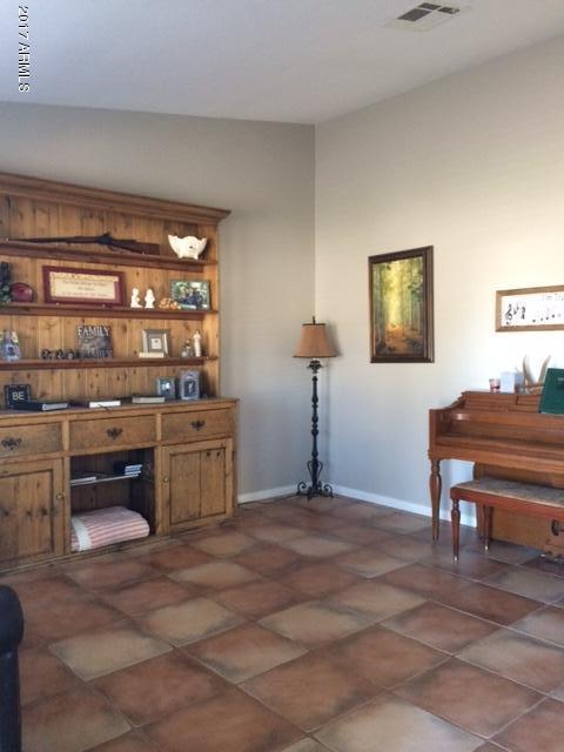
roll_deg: +1.0
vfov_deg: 61.7
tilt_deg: -3.9
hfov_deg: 48.2
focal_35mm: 29
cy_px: 376
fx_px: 630
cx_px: 282
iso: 250
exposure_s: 1/30
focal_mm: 4.15
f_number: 2.2
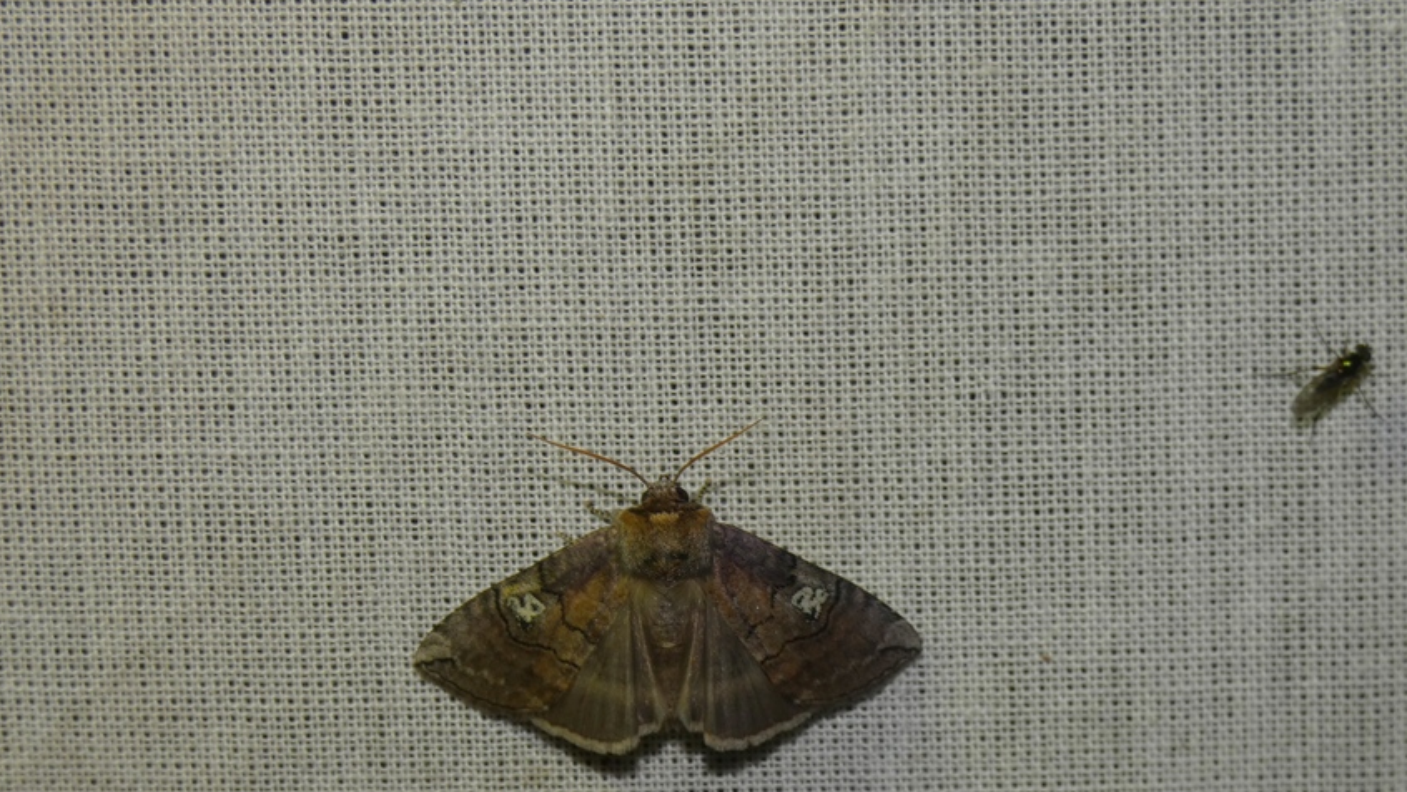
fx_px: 4589
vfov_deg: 9.9
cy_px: 531
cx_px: 703
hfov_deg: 17.4
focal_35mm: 123
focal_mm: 20.1
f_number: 5
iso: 100
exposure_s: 1/60
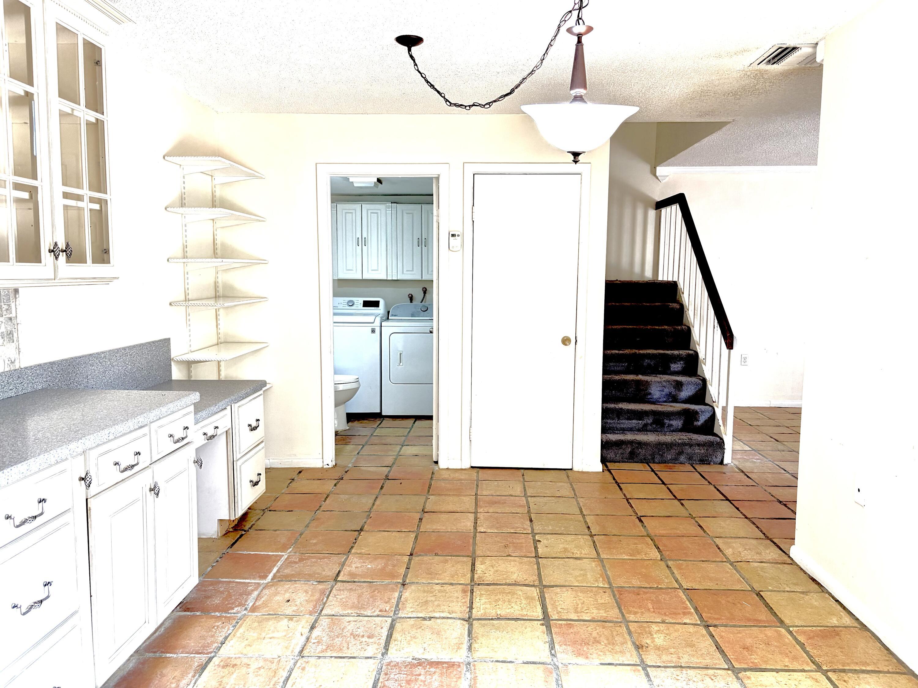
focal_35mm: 26
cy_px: 344
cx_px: 459
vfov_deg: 53.1
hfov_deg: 67.3
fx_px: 690
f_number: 1.6
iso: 100
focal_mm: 5.96
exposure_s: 1/120
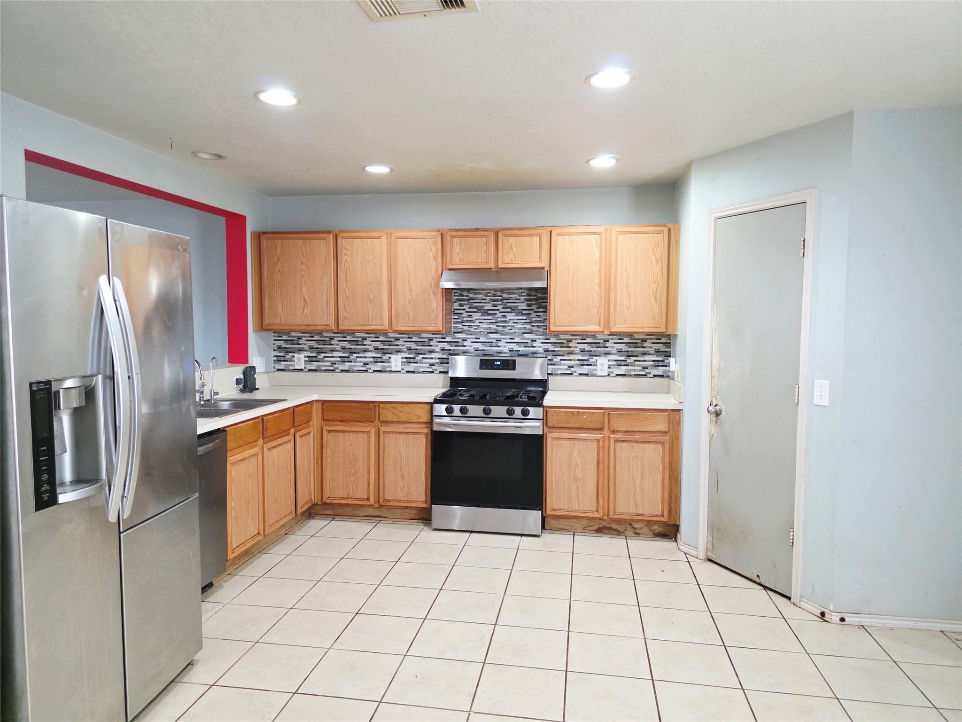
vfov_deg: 58.9
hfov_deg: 73.9
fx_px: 639
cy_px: 361
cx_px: 481
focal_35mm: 23
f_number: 1.7
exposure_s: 1/120
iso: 1000
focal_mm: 6.3
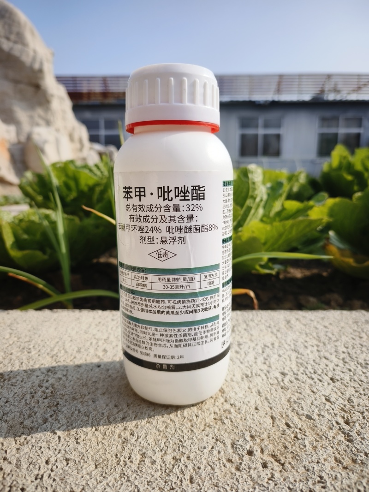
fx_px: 327
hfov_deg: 58.9
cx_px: 184
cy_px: 246
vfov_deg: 73.9
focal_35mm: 23
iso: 72
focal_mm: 5.5
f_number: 1.75
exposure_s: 1/1499
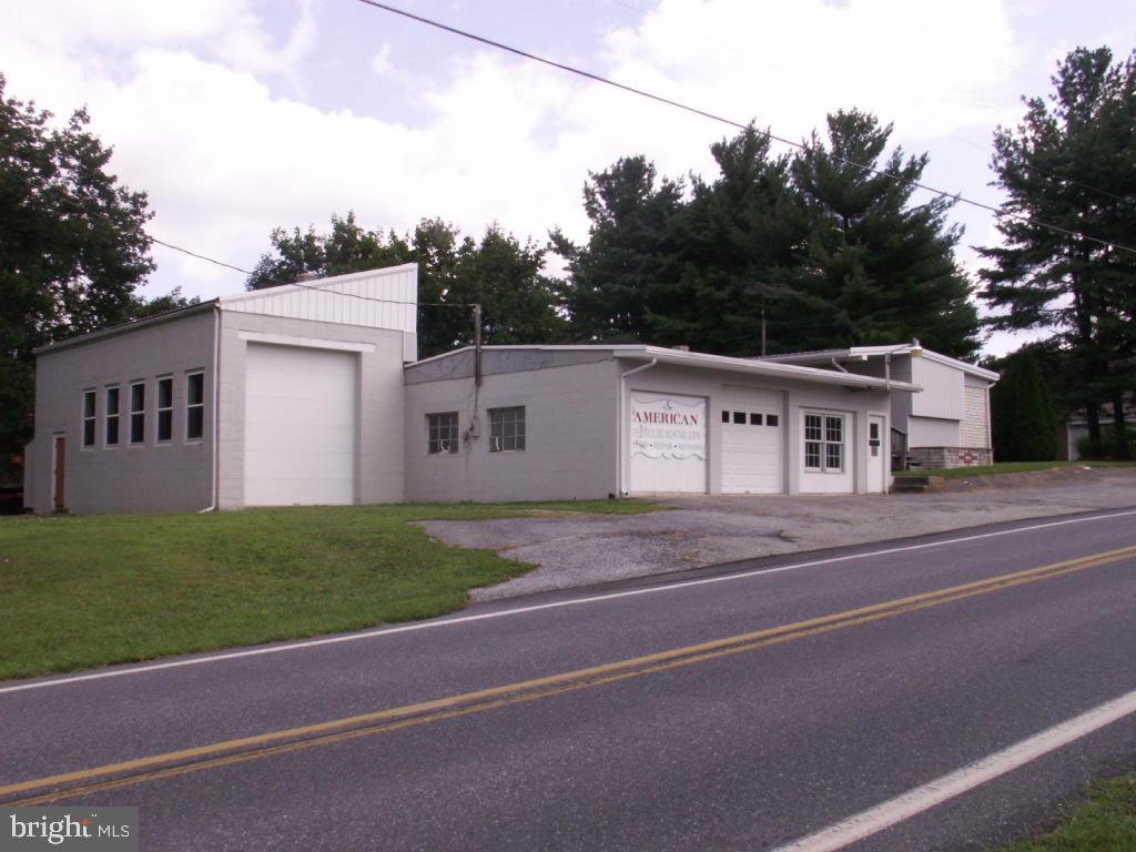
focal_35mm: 35
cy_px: 426
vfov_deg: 40.7
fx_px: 1149
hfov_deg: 52.6
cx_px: 568
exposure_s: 1/125
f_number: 8
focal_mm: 5.86
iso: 50
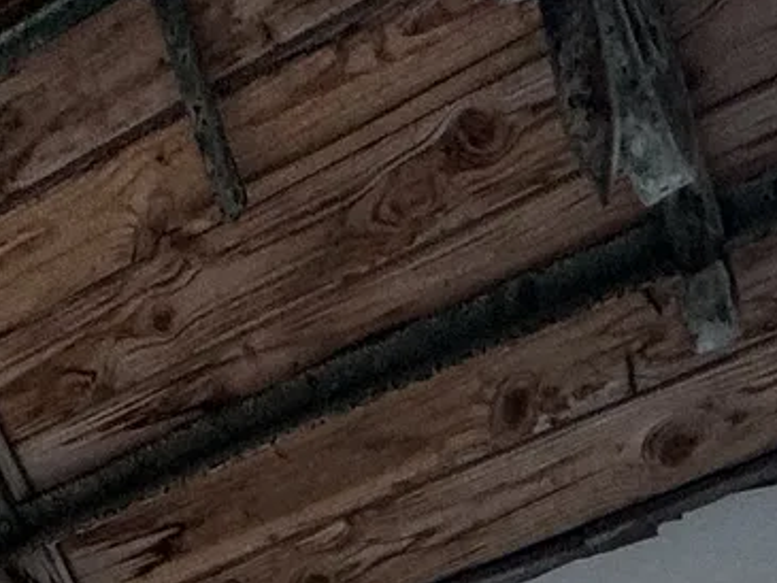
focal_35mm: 92
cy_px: 1666
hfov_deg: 21.2
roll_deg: -7.7
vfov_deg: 11.2
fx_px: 2066
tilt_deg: +25.5
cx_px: 247
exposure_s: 1/99
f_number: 2.2
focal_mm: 2.22
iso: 64
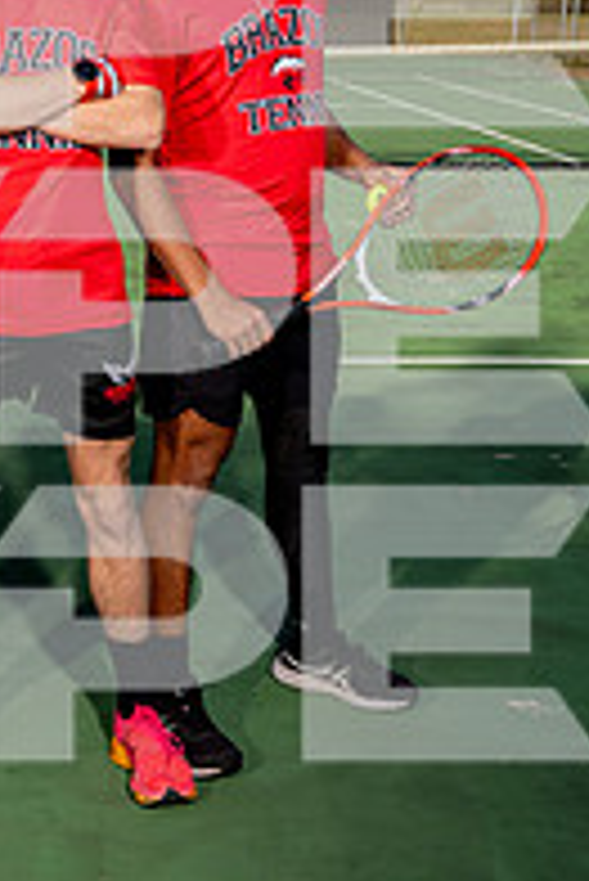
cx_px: -54
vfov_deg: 28.3
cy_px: 310
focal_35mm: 71
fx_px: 1739
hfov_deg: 18.5
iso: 100
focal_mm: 31
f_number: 4
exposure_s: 1/1250
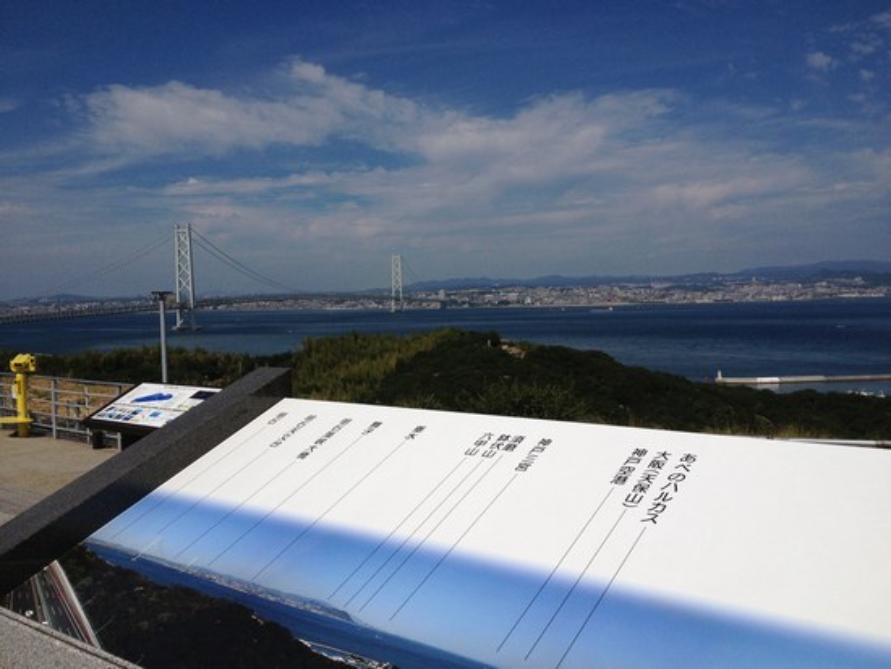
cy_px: 334
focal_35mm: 35
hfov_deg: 52.6
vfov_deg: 40.7
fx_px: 901
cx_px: 446
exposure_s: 1/6944
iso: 50
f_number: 2.4
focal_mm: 4.28
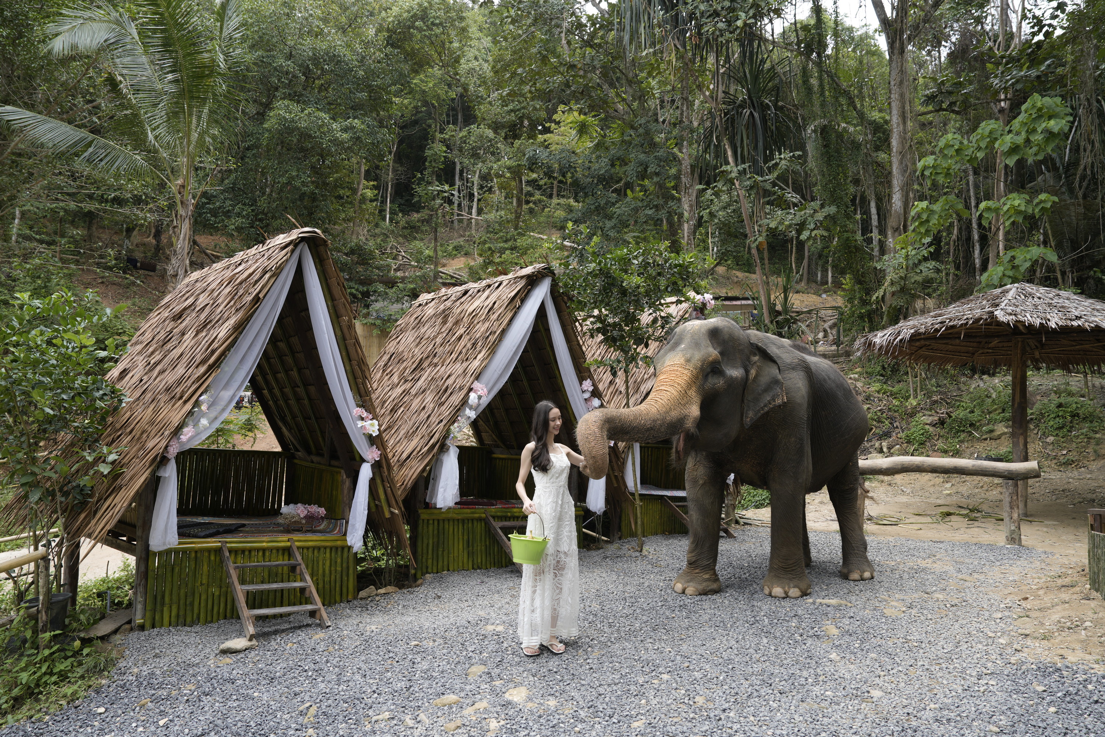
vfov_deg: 53.1
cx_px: 552
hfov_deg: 73.7
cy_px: 368
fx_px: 737
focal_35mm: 24
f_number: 4
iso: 125
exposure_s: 1/200
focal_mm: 24
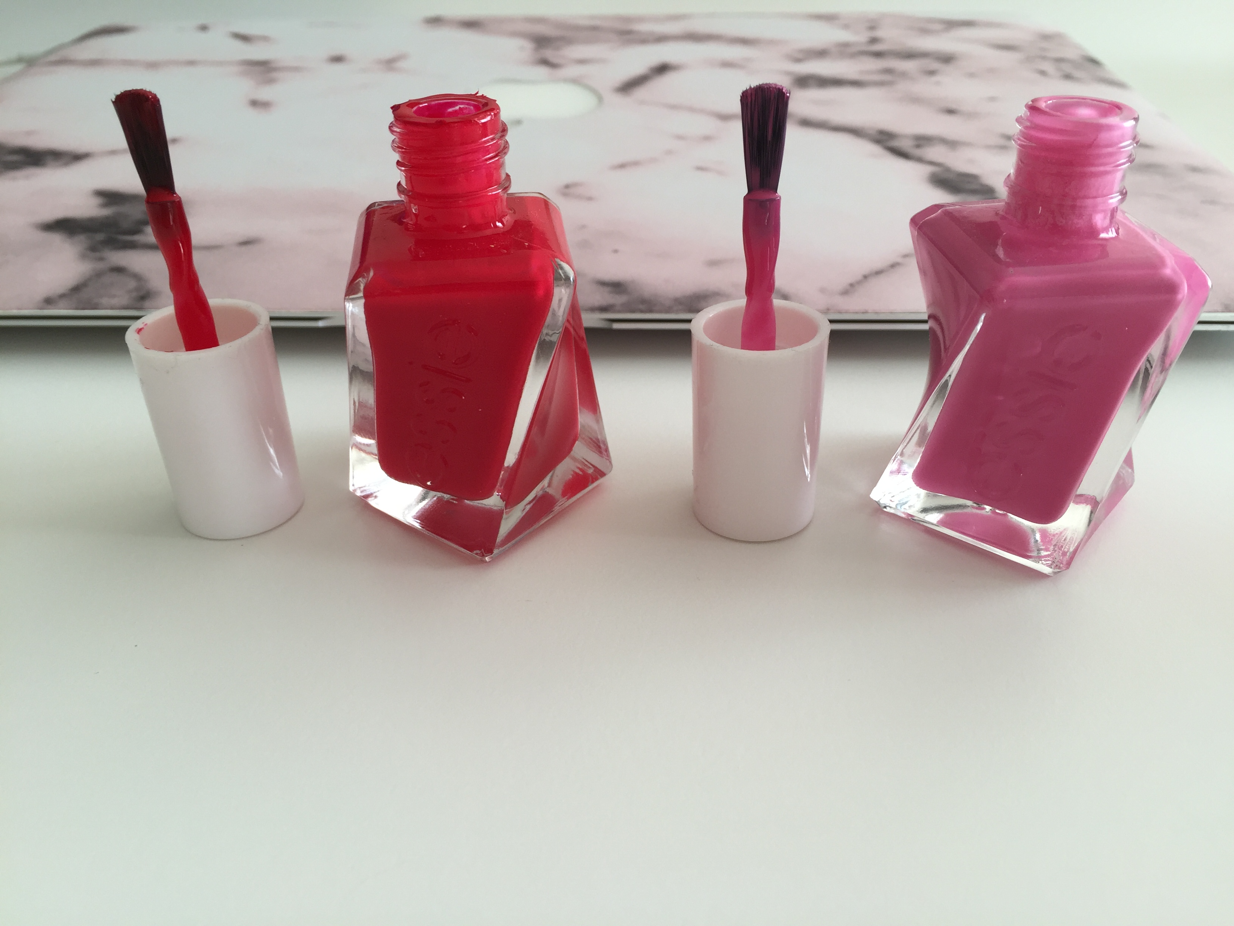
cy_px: 463
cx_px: 617
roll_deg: +1.3
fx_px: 1034
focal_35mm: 29
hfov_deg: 61.7
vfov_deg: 48.2
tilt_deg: -33.1
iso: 40
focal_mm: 4.15
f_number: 2.2
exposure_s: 1/50
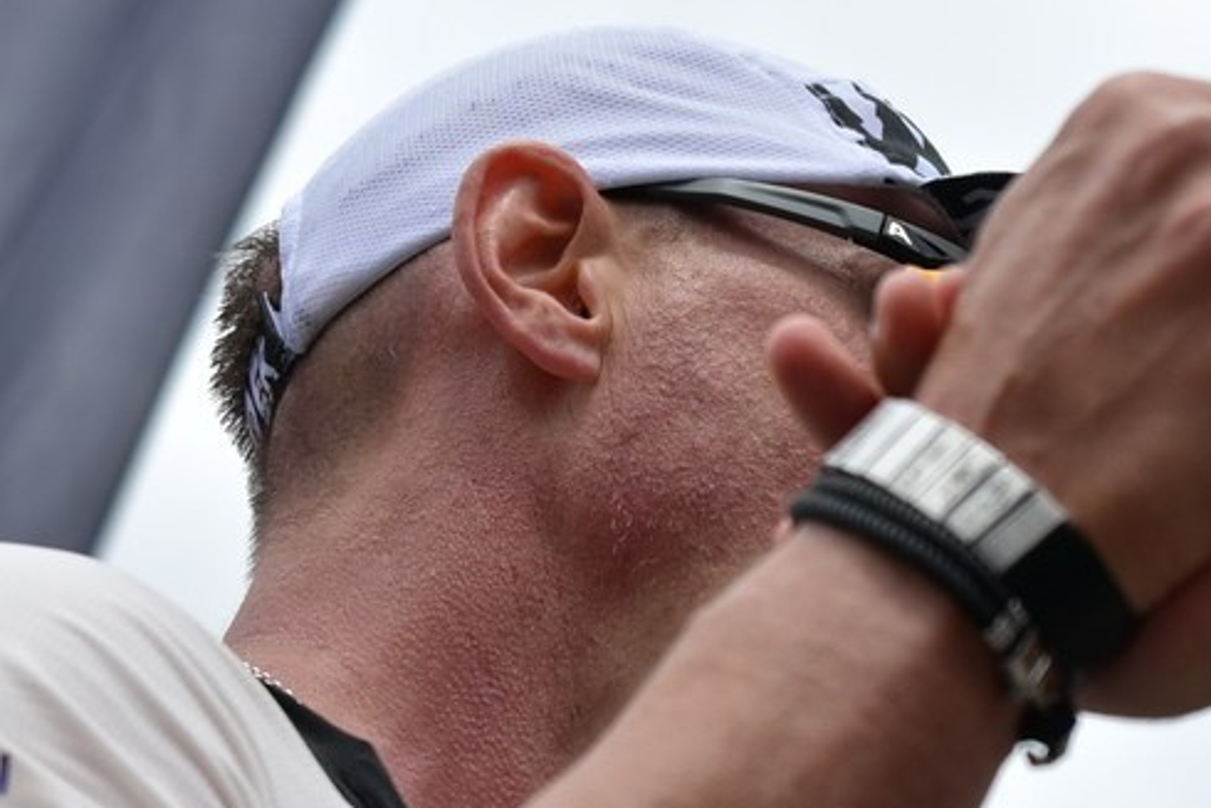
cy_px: 981
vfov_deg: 7.4
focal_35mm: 183
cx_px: 554
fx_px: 6157
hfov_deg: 11.2
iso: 125
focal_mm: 35
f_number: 2.8
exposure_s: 1/2500
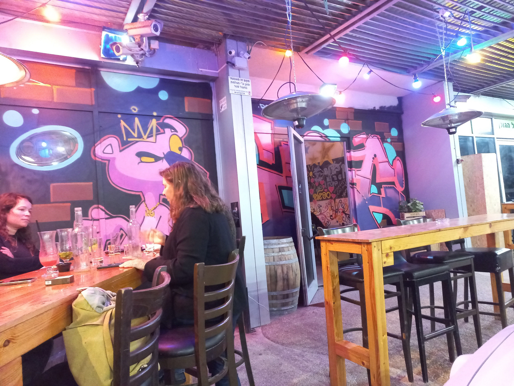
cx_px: 257
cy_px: 193
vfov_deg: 54.9
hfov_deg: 69.4
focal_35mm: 25
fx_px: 371
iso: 1000
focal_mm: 4.6
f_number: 1.8
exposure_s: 1/25
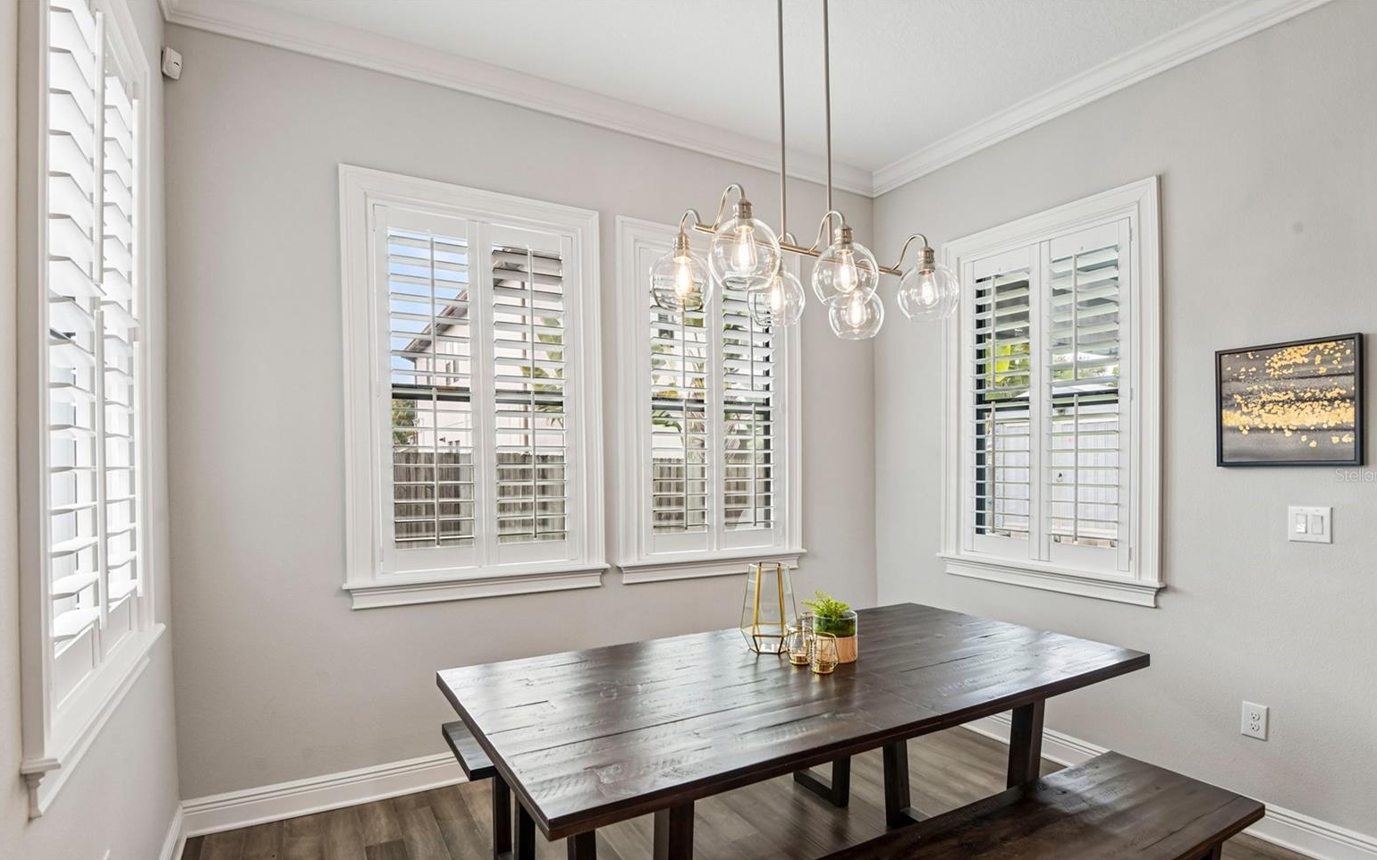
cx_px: 699
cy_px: 475
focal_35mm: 18
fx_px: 675
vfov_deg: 64.8
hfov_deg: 91.1
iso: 400
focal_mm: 17
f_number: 8
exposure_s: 1/40
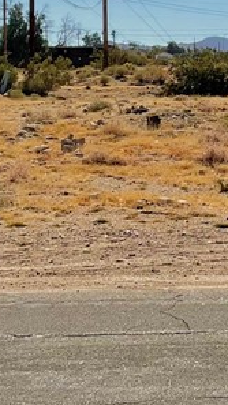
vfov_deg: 19.4
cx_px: 307
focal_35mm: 109
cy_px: 72
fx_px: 1172
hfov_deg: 10.8
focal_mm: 3
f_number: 1.8
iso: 16
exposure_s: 1/2667
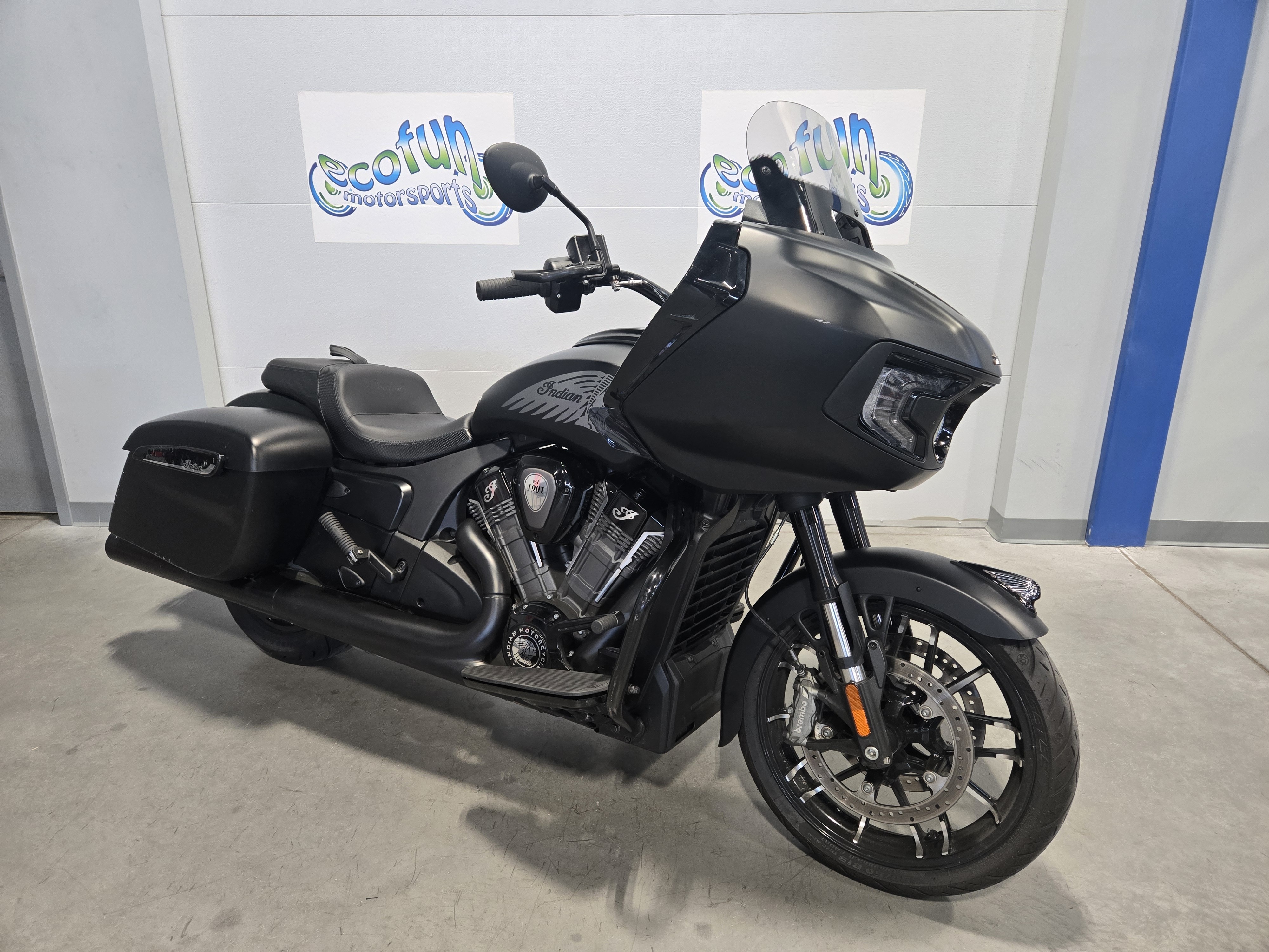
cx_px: 634
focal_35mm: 23
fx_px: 843
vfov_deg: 58.9
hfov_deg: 73.9
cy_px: 476
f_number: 1.8
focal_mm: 5.4
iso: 400
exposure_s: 1/120
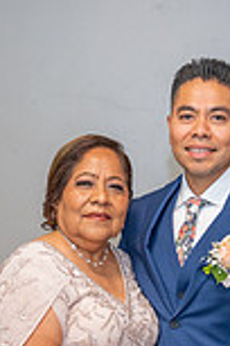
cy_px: 436
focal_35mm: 106
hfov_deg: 12.9
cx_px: 105
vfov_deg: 18.1
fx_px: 1016
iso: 640
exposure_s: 1/125
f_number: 3.2
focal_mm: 24
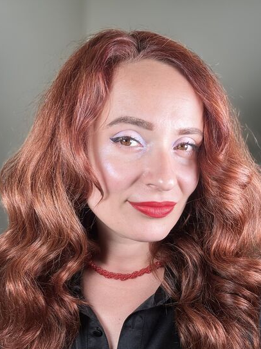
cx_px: 149
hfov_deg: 40.6
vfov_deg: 52.4
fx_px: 352
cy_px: 201
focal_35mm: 35
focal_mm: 2.69
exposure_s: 1/210
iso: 25
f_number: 1.9
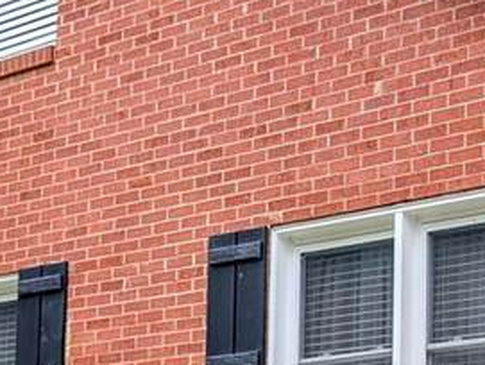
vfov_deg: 12.8
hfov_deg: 17.0
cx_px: 473
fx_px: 1585
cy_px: 433
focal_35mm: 113
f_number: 1.68
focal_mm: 6.9
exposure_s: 1/2037
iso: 16
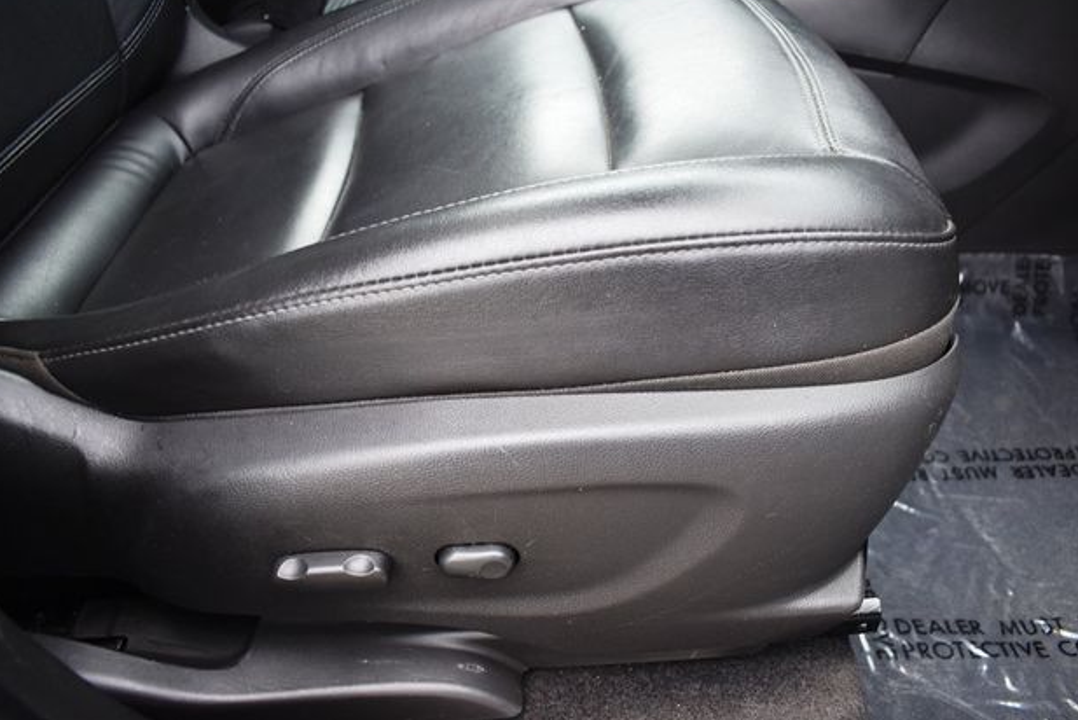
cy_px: 350
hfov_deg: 65.4
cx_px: 549
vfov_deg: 46.4
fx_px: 839
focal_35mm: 28
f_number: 4.5
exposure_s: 1/250
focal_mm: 18
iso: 400
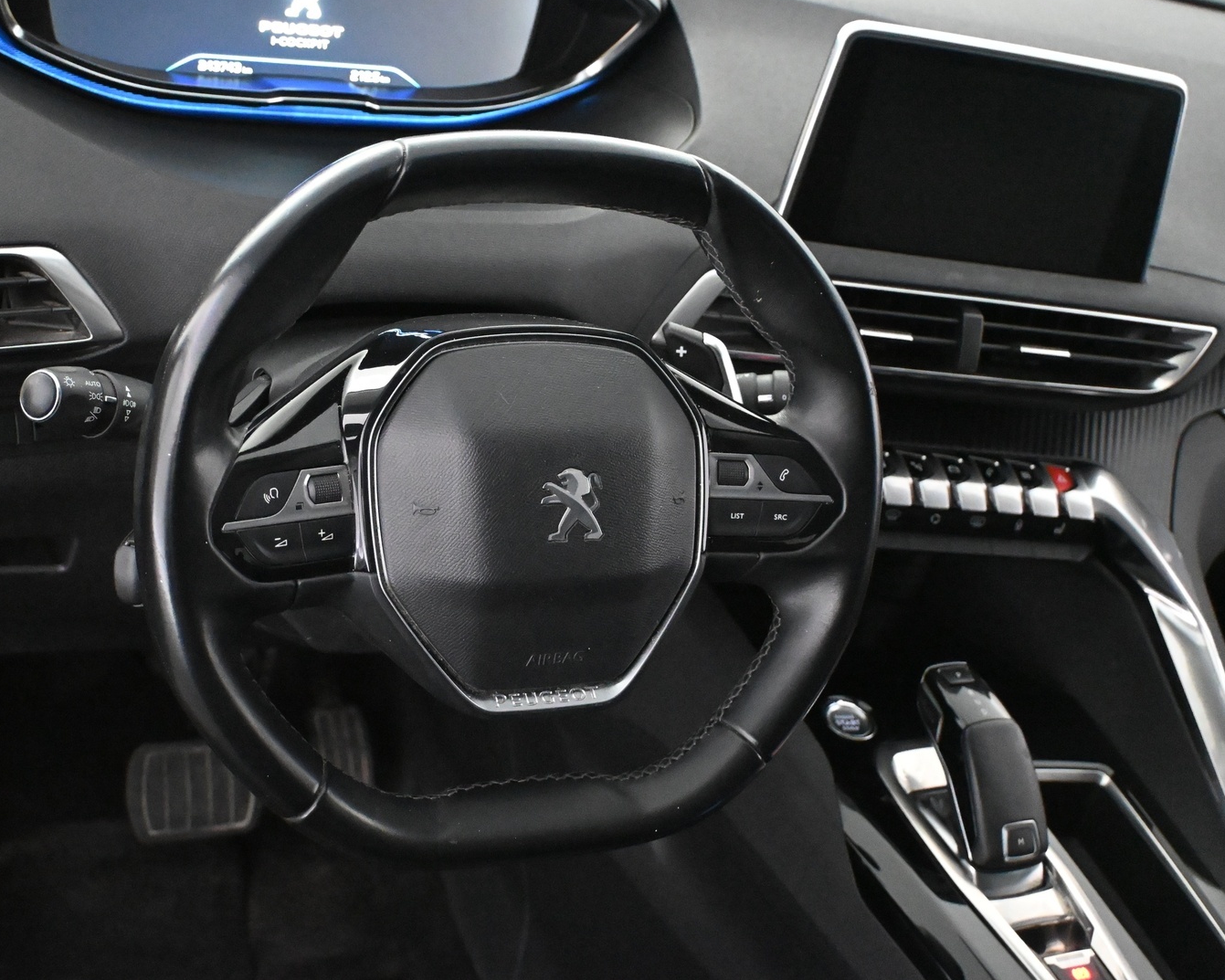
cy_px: 489
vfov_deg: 29.2
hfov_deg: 36.0
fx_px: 1880
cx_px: 529
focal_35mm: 52
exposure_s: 1/60
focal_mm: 30.5
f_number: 4.8
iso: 11400
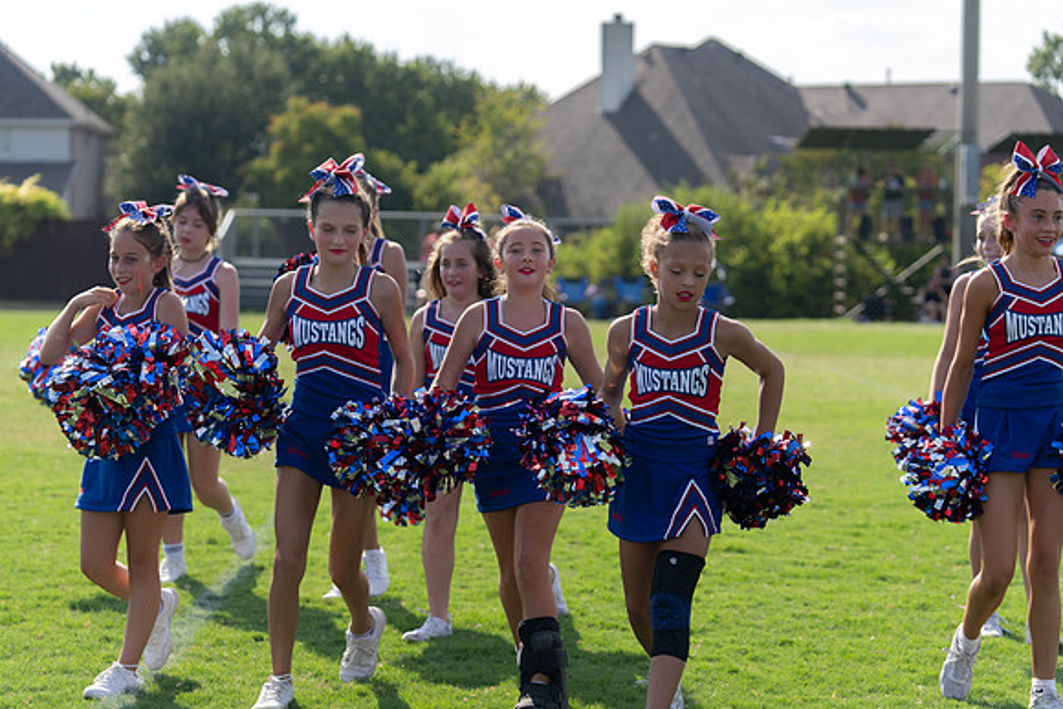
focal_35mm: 90
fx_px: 2658
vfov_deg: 15.2
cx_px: 532
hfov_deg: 22.6
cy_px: 354
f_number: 3.5
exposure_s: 1/1000
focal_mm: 90
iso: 100
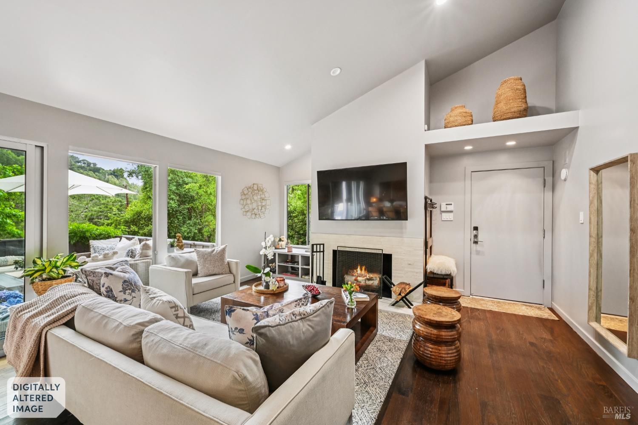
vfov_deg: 81.2
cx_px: 319
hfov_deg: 104.3
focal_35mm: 14
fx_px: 248
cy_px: 212
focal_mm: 14
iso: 1600
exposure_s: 1/30
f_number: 11
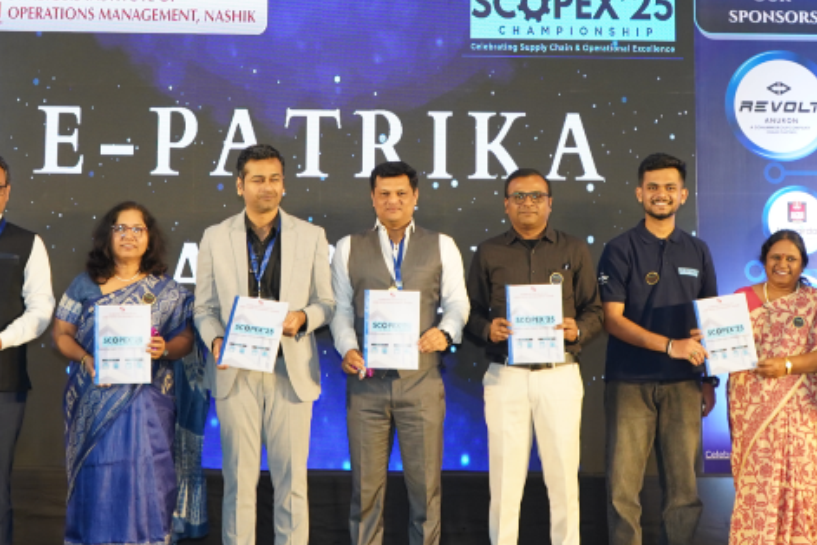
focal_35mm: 70
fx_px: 1588
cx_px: 373
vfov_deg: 19.3
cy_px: 150
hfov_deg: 28.8
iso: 1600
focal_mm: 33
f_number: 5
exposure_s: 1/160
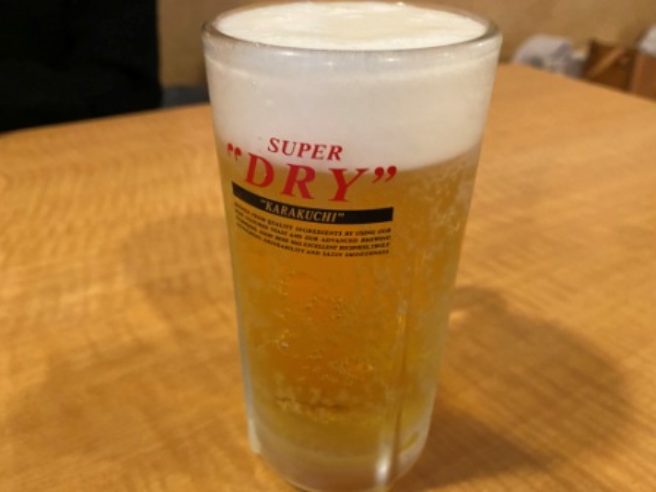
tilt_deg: -32.6
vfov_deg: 53.1
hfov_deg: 67.3
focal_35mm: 26
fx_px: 493
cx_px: 328
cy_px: 246
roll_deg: -0.3
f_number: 1.8
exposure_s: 1/60
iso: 400
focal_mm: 4.25
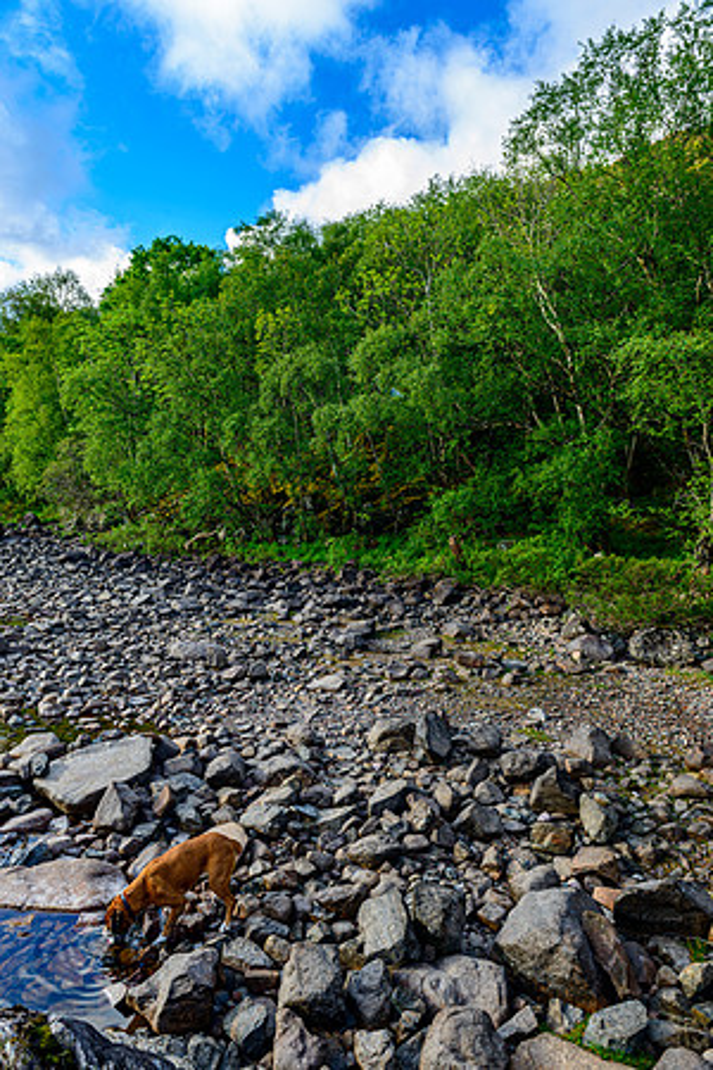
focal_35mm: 24
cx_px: 356
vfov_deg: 73.7
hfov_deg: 53.1
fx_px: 713
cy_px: 535
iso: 100
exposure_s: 1/15
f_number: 8
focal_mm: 24
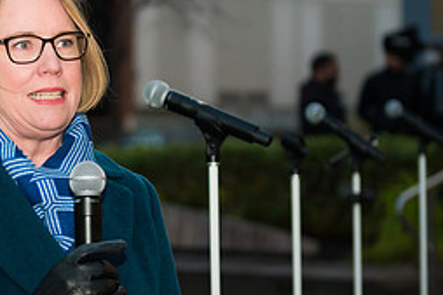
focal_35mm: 160
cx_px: 80
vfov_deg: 8.6
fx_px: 1968
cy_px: 131
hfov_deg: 12.8
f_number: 4
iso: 1600
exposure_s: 1/200
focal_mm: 70
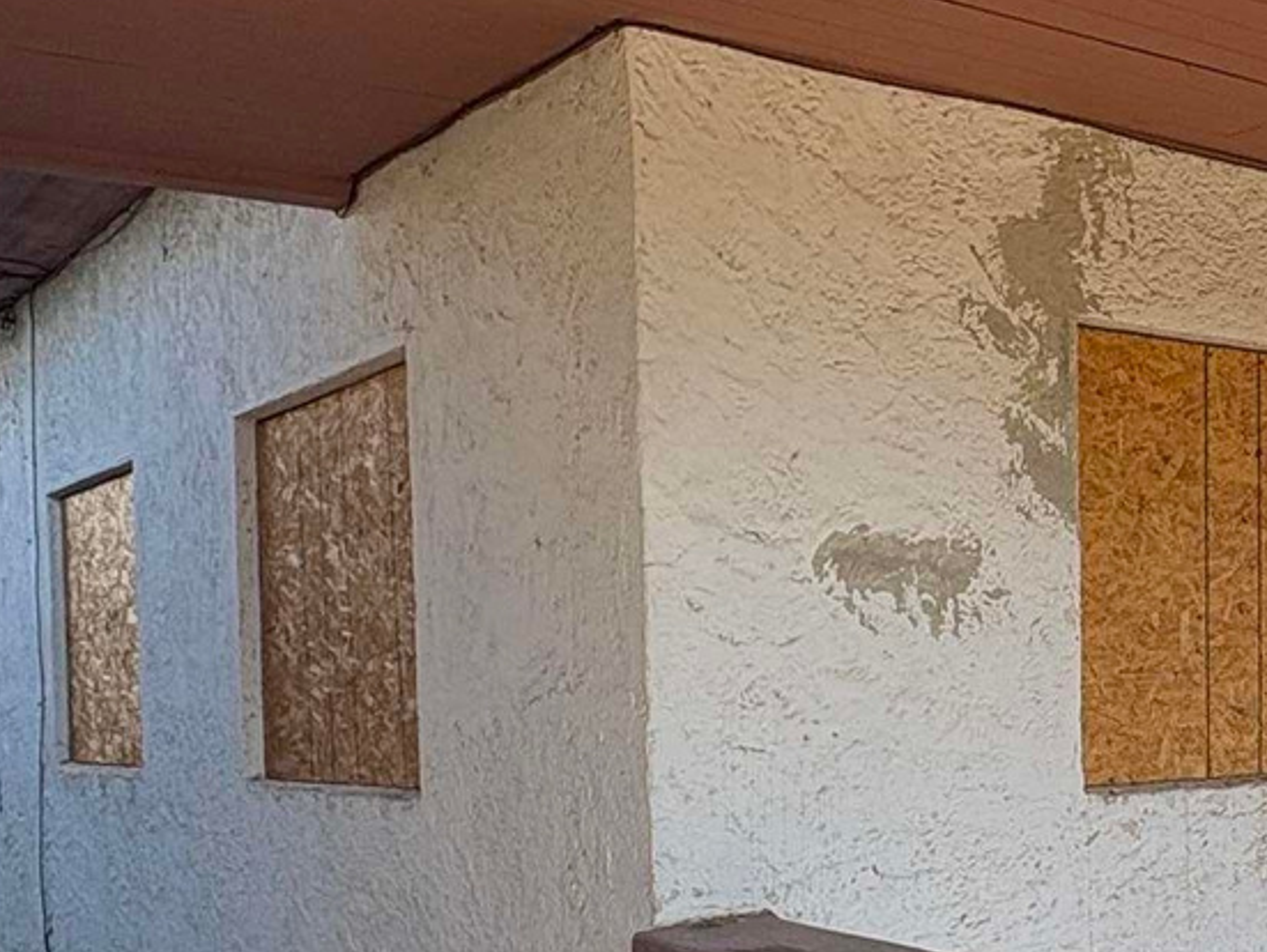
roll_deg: +2.2
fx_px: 1905
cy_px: 720
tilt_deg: -1.1
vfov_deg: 27.7
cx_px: 1203
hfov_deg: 34.2
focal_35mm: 52
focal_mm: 2.22
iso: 64
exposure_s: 1/569
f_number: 2.2
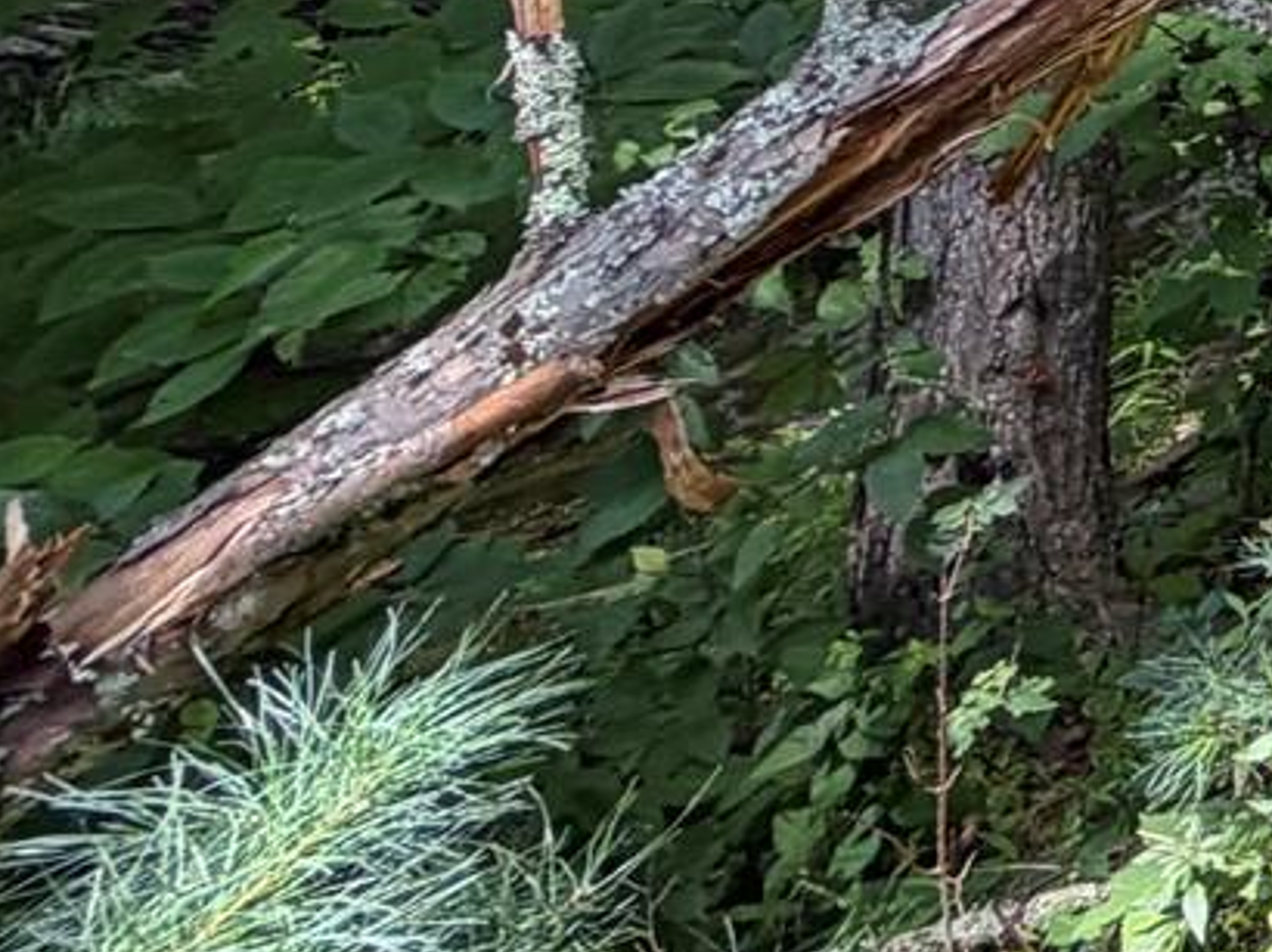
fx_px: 2571
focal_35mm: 70
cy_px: -1061
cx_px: 3047
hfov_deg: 15.2
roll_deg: +0.6
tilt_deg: +0.9
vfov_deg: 15.6
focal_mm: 2.22
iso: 40
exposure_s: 1/198
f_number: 2.2
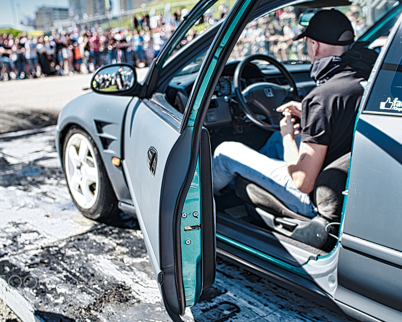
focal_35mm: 40
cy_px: 159
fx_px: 476
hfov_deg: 45.7
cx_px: 223
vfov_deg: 37.4
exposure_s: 1/160
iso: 100
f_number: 2.8
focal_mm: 35
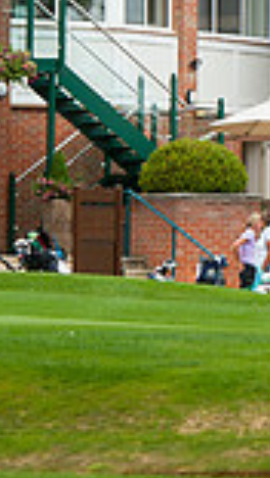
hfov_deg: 2.5
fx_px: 6045
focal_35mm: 476
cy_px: 25
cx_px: 746
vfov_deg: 4.5
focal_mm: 122
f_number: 5.6
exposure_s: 1/1250
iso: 400
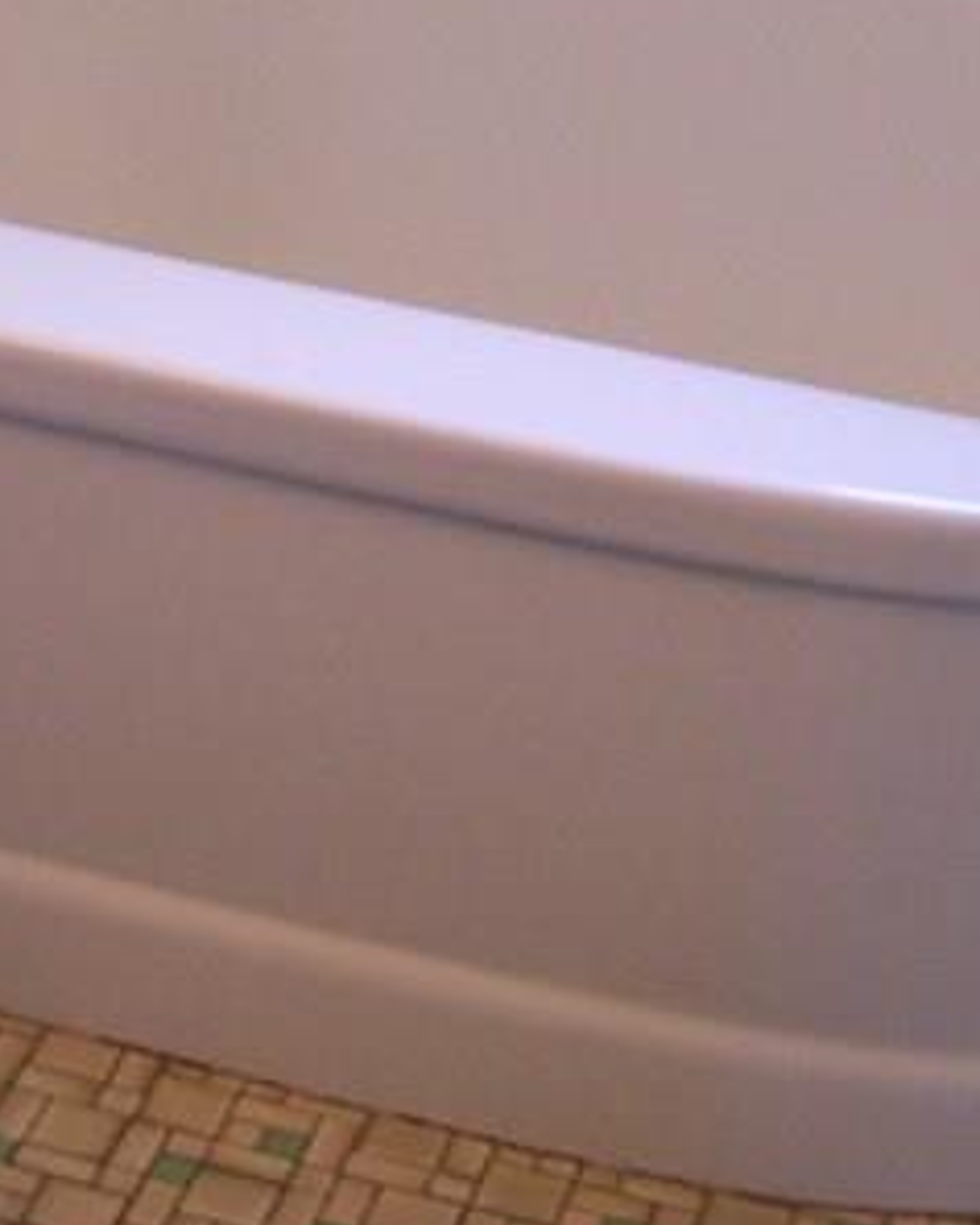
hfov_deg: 11.8
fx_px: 4530
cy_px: 21
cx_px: -509
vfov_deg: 15.1
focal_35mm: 125
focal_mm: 6
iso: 160
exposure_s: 1/30
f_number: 2.7
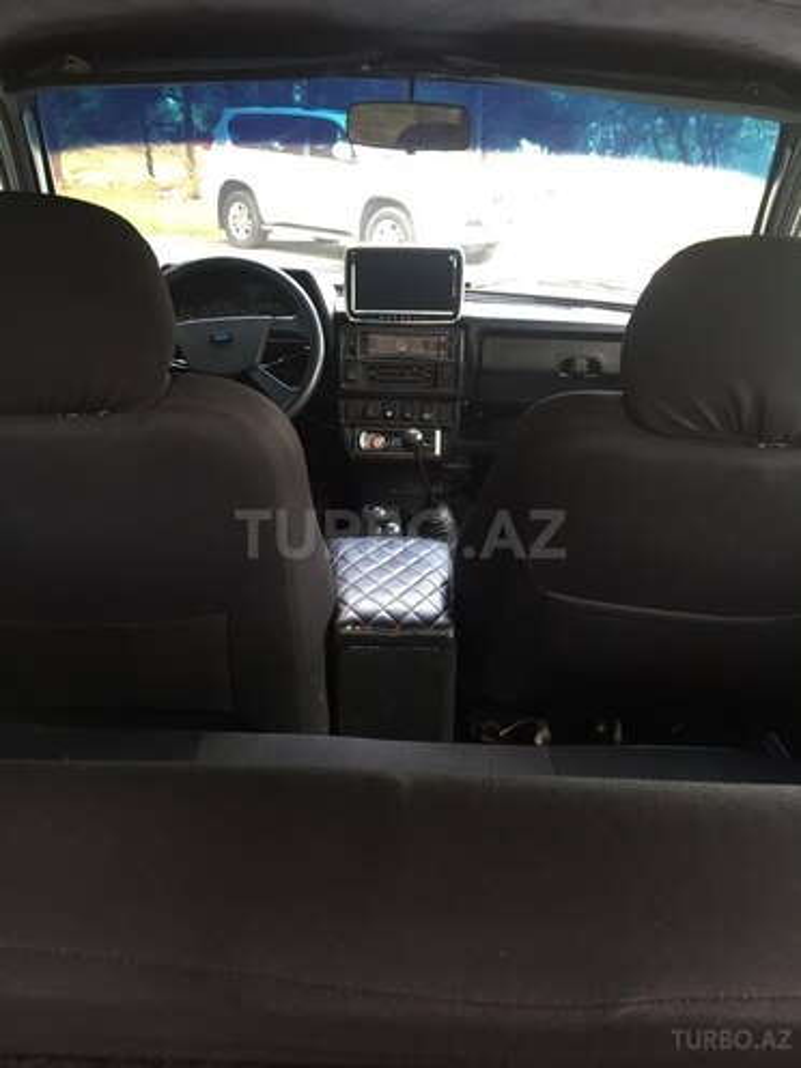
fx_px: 895
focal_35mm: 29
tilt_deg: -22.1
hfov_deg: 48.2
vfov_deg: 61.7
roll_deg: -1.0
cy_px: 534
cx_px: 400
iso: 80
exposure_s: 1/33
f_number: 2.2
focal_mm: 4.15
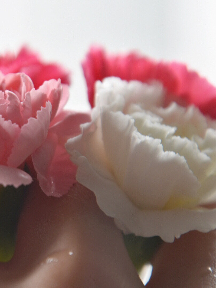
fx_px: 3969
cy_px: 144
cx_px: 7
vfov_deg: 4.2
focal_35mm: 477
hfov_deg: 3.1
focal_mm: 220
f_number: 7.1
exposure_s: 1/30
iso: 100
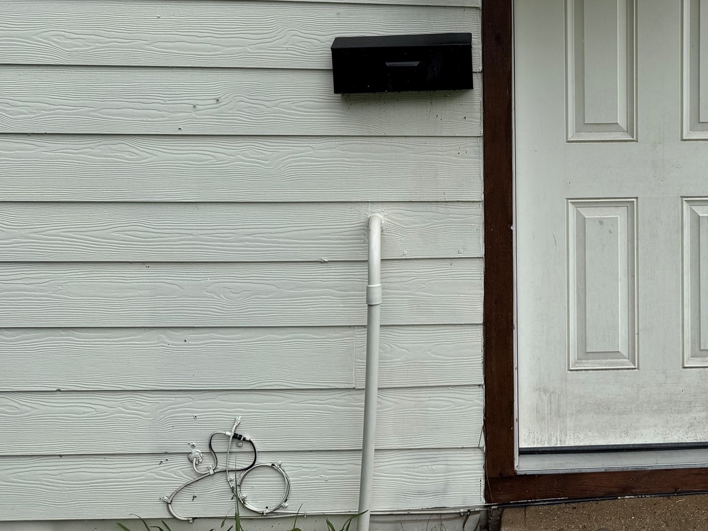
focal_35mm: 41
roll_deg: +0.5
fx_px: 838
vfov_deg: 34.0
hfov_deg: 43.6
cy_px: 104
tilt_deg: -5.2
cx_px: 569
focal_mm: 6.76
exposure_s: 1/2331
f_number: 1.78
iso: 80
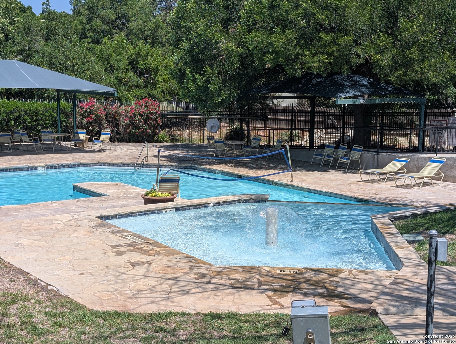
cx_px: 228
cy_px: 172
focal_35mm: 49
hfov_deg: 38.9
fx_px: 646
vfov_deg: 29.8
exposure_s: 1/1399
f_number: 1.68
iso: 22
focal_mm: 6.9
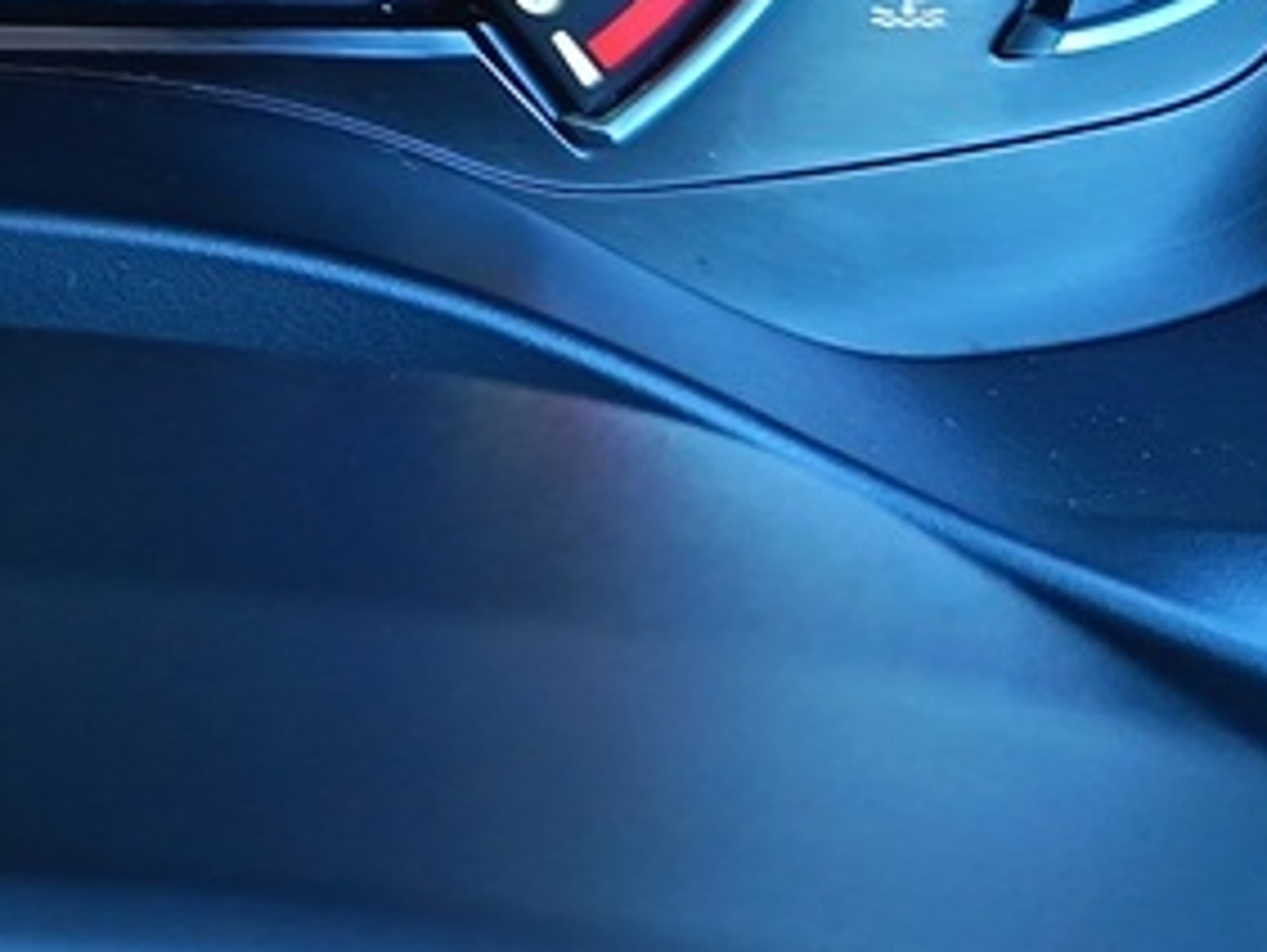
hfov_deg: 19.8
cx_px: -580
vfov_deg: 15.1
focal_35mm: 87
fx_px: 3187
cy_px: -674
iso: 3320
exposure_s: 1/24
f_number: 1.75
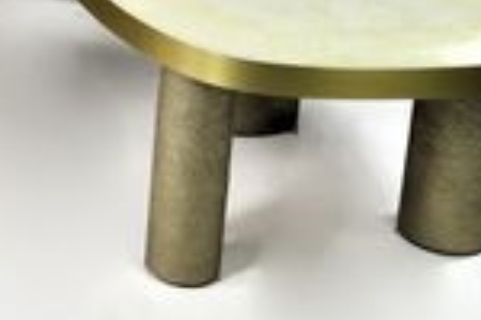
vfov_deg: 13.2
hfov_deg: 19.2
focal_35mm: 100
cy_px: -86
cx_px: -106
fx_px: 1336
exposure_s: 1/320
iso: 800
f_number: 7.1
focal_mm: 20
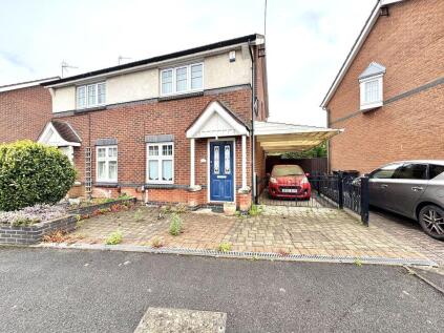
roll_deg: -1.0
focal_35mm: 14
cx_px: 222
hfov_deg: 102.1
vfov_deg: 85.6
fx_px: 180
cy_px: 166
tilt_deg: -0.3
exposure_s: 1/371
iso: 40
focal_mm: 2.22
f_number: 2.2
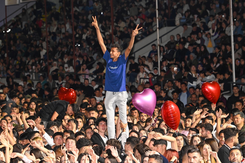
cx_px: 122
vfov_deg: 9.5
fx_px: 987
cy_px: 82
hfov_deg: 14.2
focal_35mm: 145
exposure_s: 1/250
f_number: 5.6
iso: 3200
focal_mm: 145
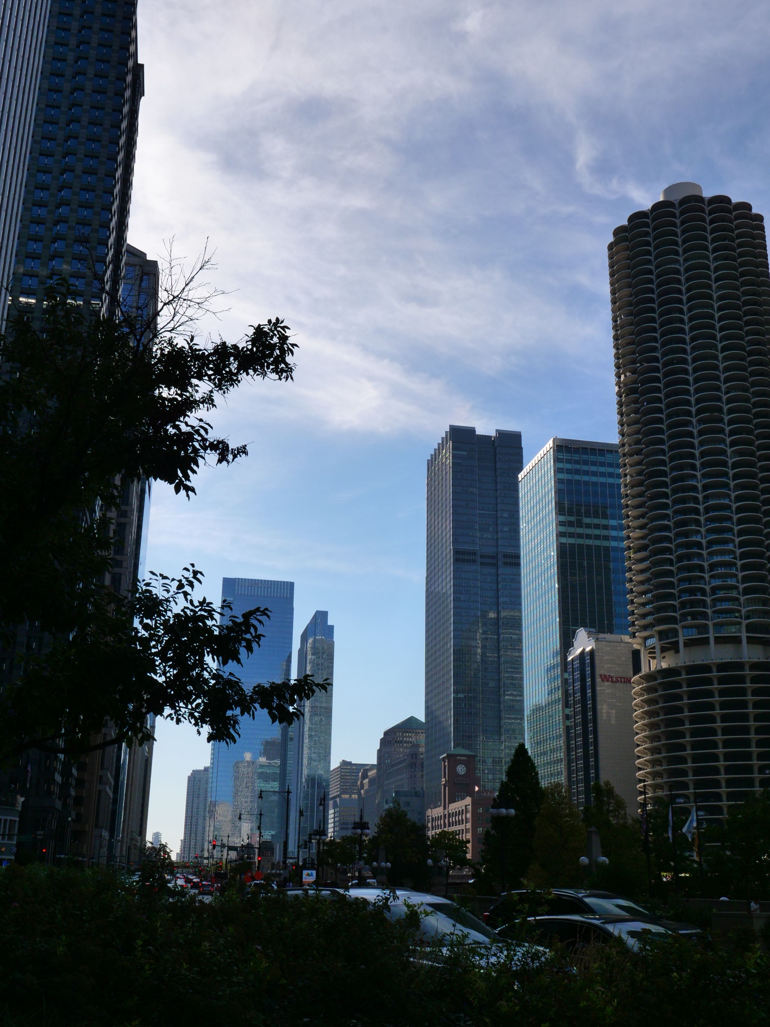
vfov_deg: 51.3
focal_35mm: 36
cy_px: 536
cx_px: 376
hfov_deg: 39.7
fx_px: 1068
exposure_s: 1/1000
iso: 200
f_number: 8
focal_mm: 16
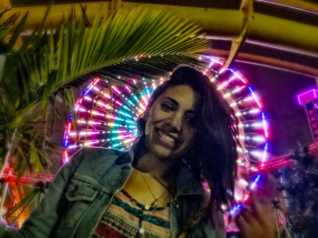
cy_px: 119
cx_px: 159
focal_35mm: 29
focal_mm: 4.15
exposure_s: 1/4
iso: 80
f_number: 2.2
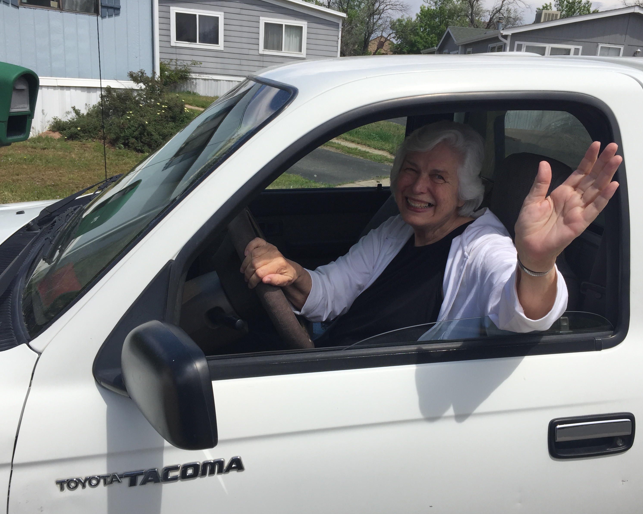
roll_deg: -5.4
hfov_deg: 57.1
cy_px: 258
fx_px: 590
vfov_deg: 47.1
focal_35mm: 31
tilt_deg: -15.7
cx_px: 342
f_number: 2.2
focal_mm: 4.15
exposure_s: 1/1883
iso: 32
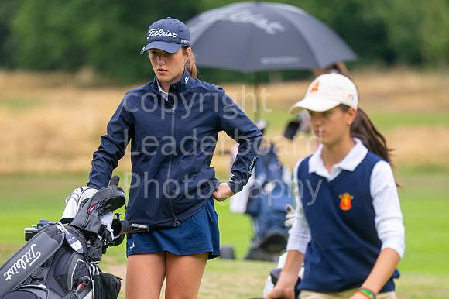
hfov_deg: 4.6
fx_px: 5609
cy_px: 150
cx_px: 224
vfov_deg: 3.1
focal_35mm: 450
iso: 500
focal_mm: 300
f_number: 4
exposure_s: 1/2000
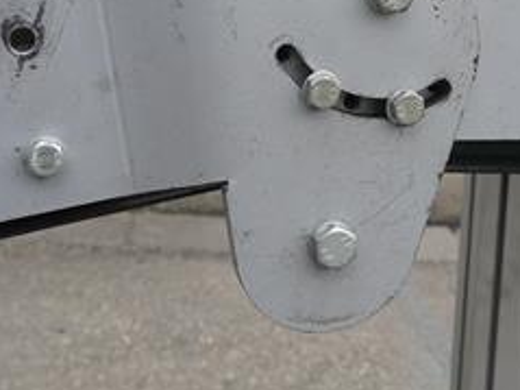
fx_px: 1126
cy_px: 89
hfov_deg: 25.7
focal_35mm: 75
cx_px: 394
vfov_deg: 19.5
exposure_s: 1/250
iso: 100
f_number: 5
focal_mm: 14
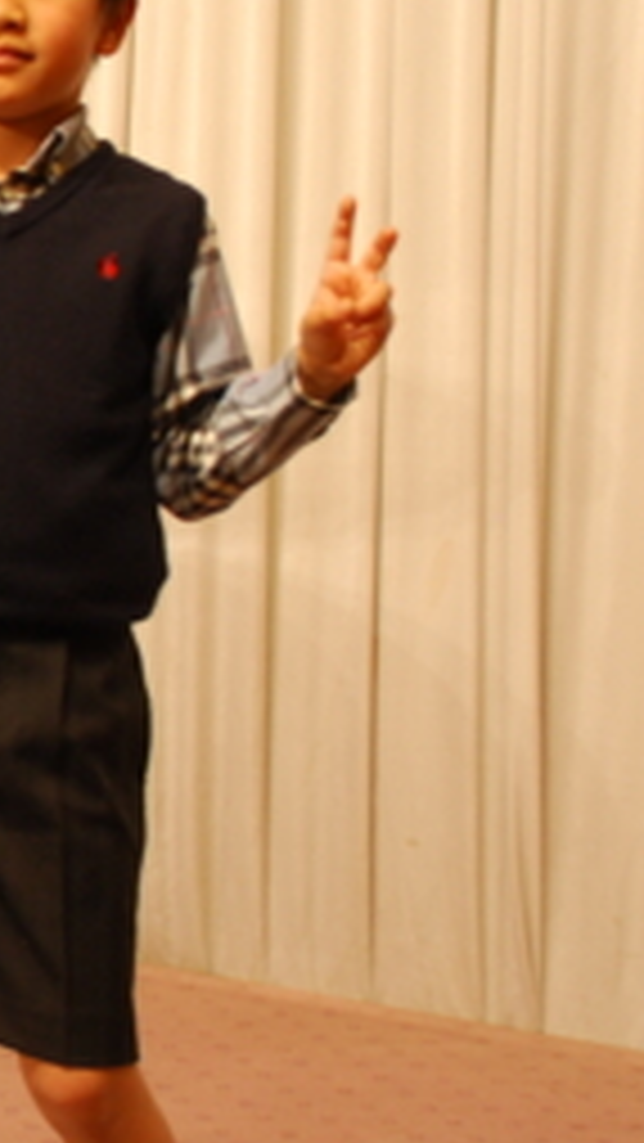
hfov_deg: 10.3
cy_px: 387
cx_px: -649
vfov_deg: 19.6
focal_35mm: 109
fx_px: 3307
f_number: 4
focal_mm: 22
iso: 250
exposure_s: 1/30
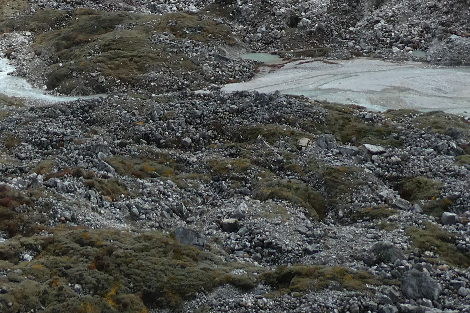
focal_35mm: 79
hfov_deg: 25.6
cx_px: 166
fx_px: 1031
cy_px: -166
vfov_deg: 15.8
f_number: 3.3
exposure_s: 1/800
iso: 80
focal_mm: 4.3
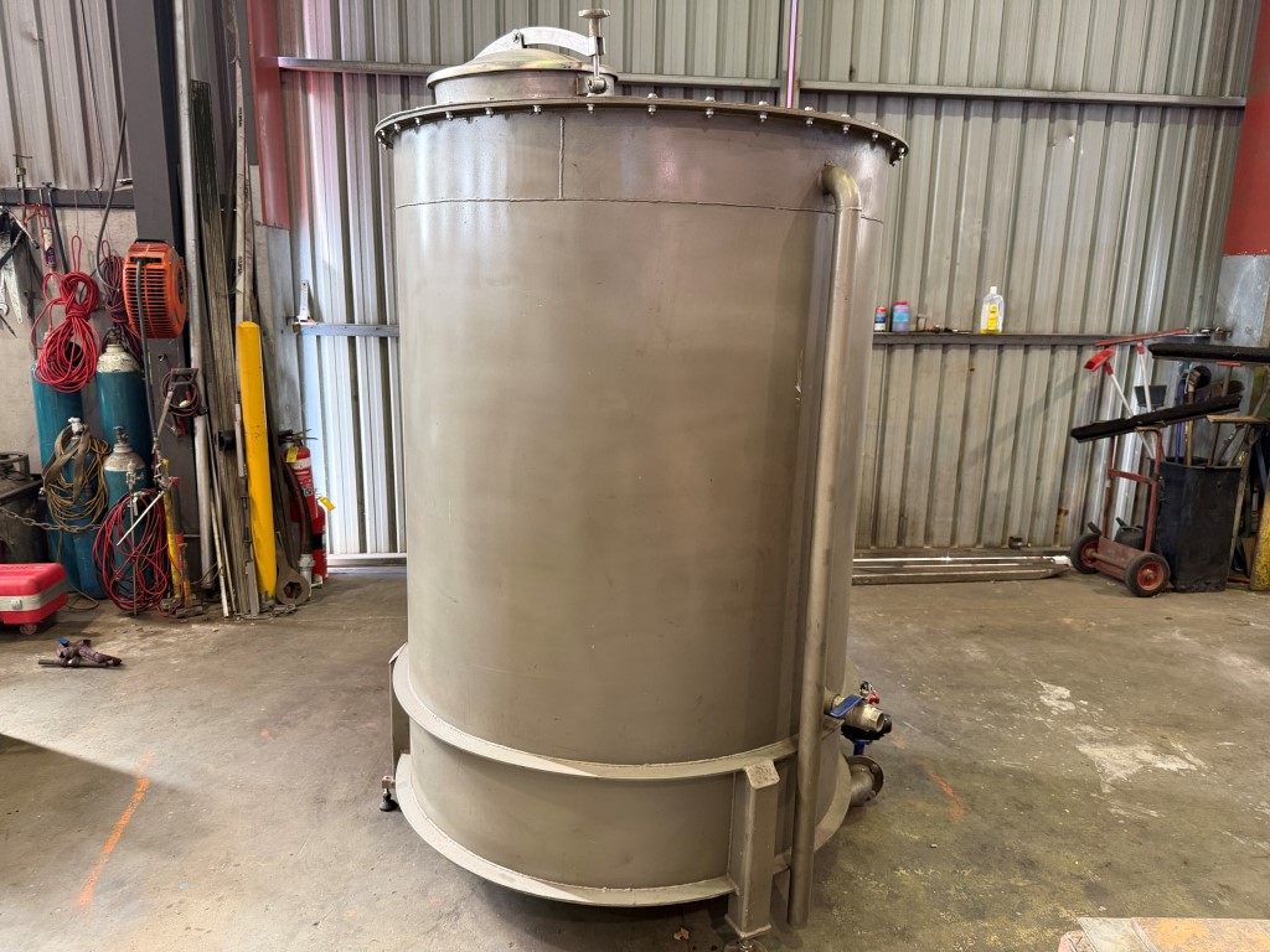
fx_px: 881
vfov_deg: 56.8
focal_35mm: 24
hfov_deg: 71.6
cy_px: 476
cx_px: 635
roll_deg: -0.7
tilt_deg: -12.5
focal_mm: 6.76
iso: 320
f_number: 1.78
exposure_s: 1/50
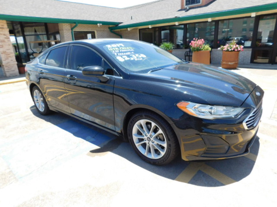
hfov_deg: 73.9
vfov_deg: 58.9
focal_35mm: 23
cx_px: 138
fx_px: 184
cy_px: 104
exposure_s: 1/800
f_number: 3
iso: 125
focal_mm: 4
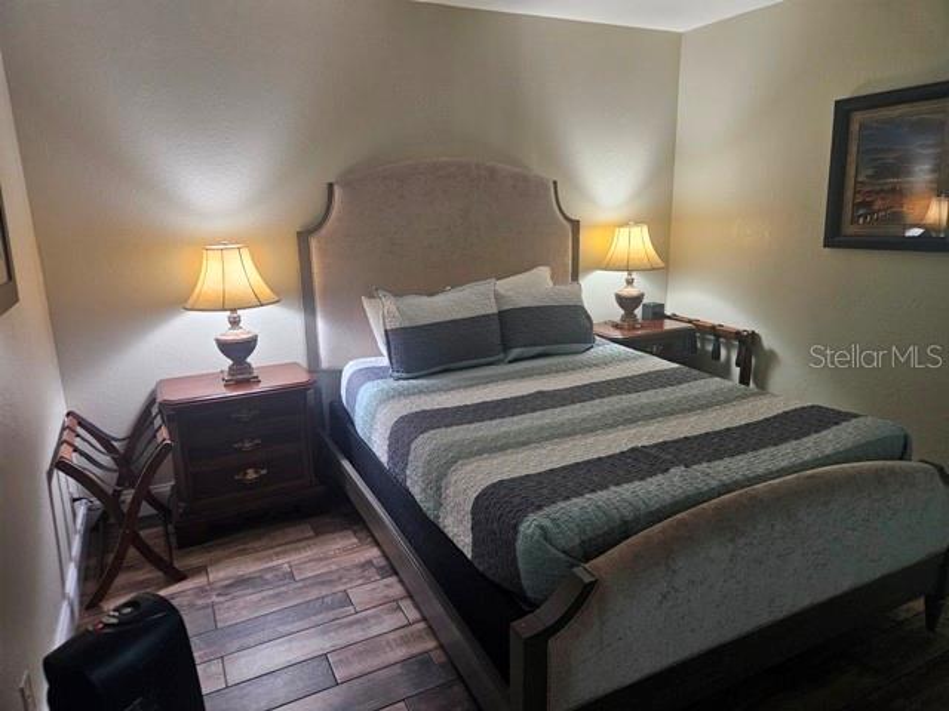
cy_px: 356
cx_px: 474
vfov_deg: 58.9
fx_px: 631
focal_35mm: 23
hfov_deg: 73.9
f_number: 1.8
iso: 640
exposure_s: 1/60
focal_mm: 5.4
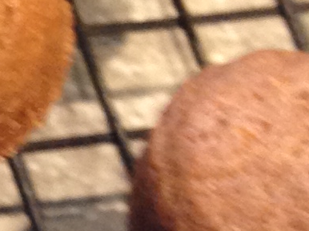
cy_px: 254
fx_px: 2641
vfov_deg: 5.0
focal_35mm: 296
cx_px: -611
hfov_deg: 6.2
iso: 100
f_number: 2.4
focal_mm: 4.28
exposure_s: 1/20
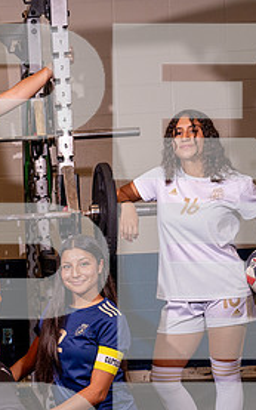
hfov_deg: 15.3
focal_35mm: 81
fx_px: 905
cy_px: 282
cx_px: -89
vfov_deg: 25.4
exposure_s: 1/250
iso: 1250
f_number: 8
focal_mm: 38
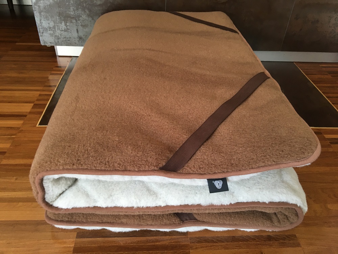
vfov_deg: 48.2
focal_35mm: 29
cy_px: 127
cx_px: 169
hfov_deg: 61.7
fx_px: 283
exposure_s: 1/33
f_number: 2.2
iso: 80
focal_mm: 4.15
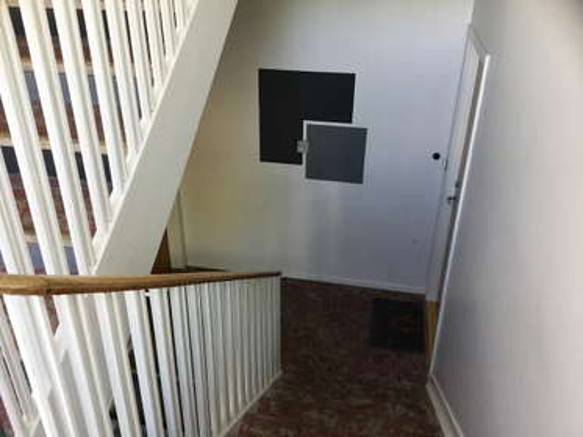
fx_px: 522
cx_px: 292
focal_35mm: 31
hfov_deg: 58.3
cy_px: 218
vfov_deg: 45.5
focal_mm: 3.3
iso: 25
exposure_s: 1/33
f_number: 2.4
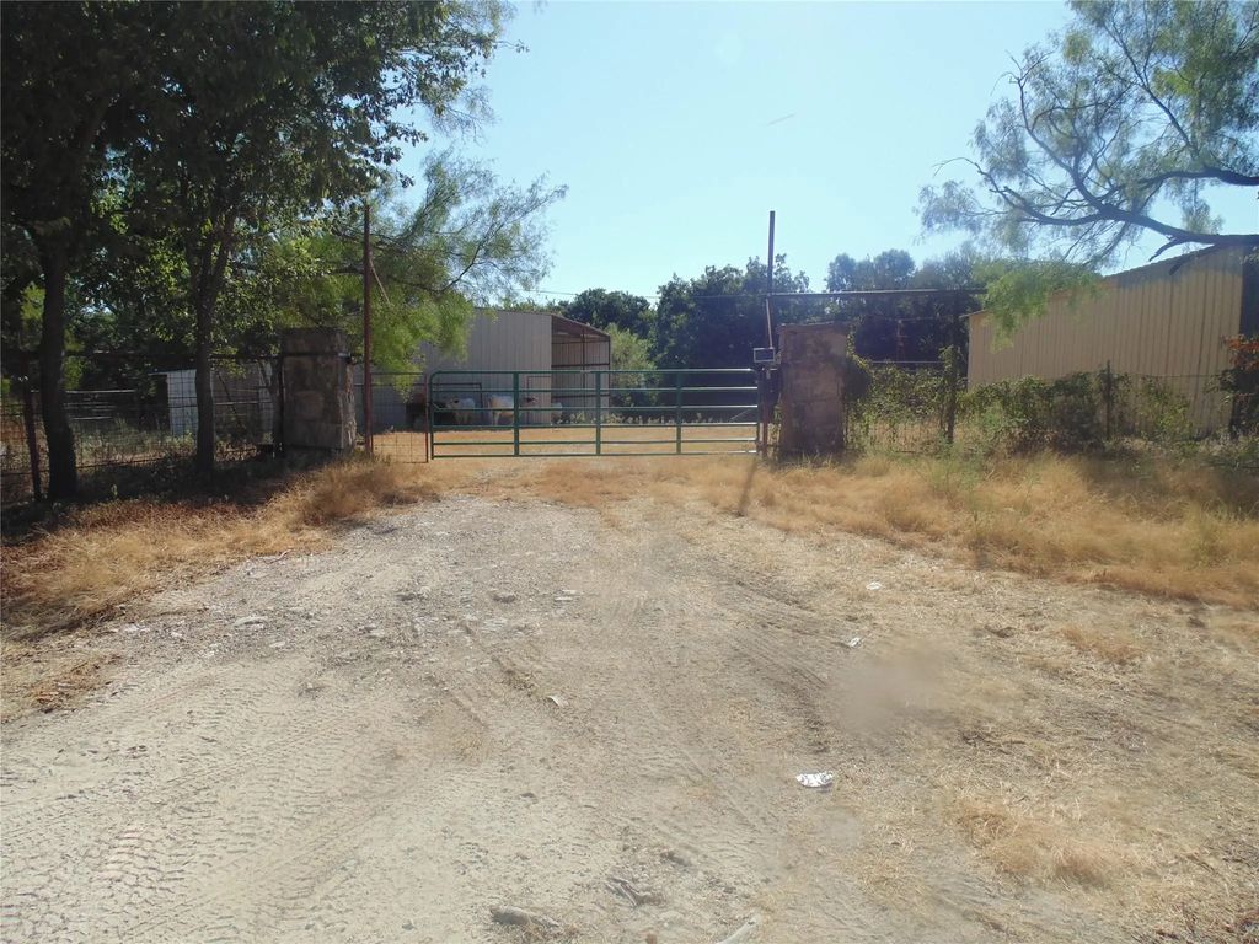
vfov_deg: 61.1
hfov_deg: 76.4
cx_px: 630
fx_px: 800
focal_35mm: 22
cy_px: 472
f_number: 9.7
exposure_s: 1/125
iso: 80
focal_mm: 4
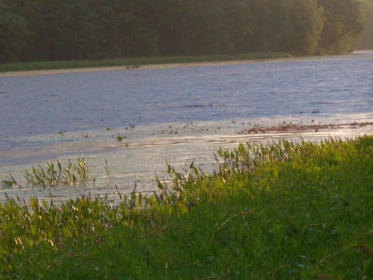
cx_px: 133
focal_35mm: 188
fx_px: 2026
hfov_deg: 10.5
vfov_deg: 7.9
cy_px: 127
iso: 400
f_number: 3.2
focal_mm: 23.1
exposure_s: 1/640
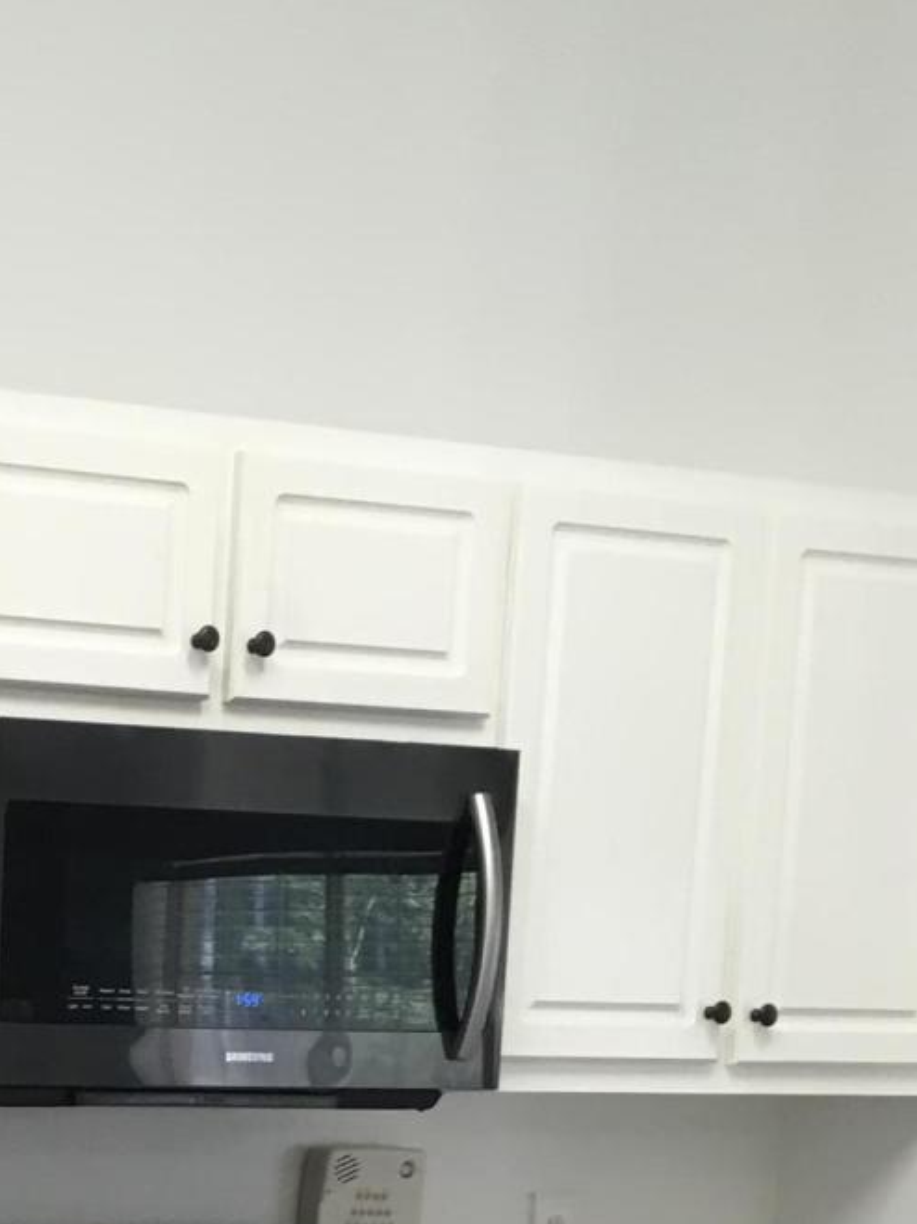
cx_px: -453
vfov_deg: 20.7
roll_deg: -0.8
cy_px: 1497
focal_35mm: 88
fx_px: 3109
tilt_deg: -6.3
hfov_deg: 15.5
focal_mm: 4.15
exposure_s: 1/30
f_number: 2.2
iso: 50
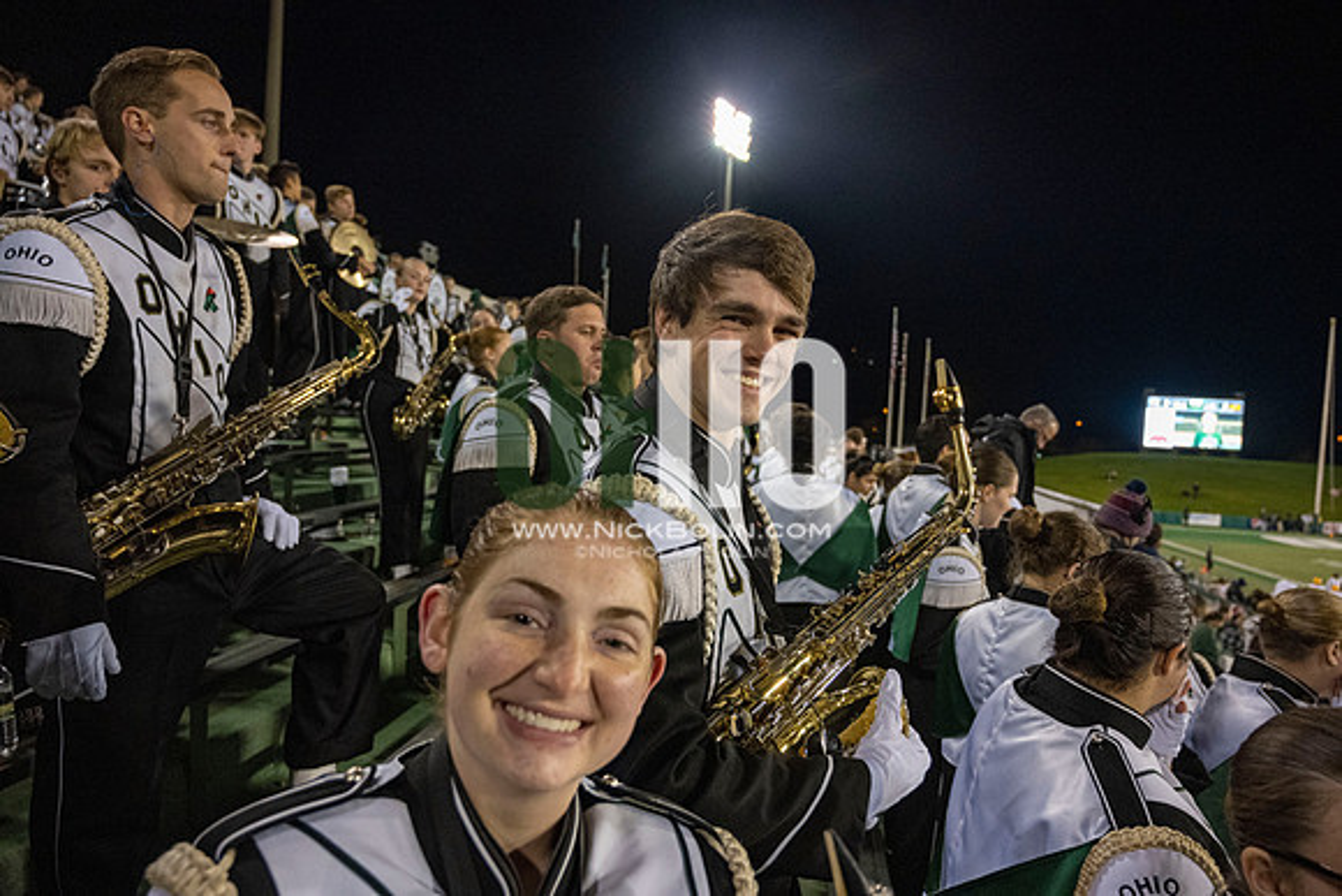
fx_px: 895
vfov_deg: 53.2
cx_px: 671
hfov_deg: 73.7
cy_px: 448
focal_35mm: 24
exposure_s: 1/500
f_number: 4
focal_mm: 24
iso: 2500
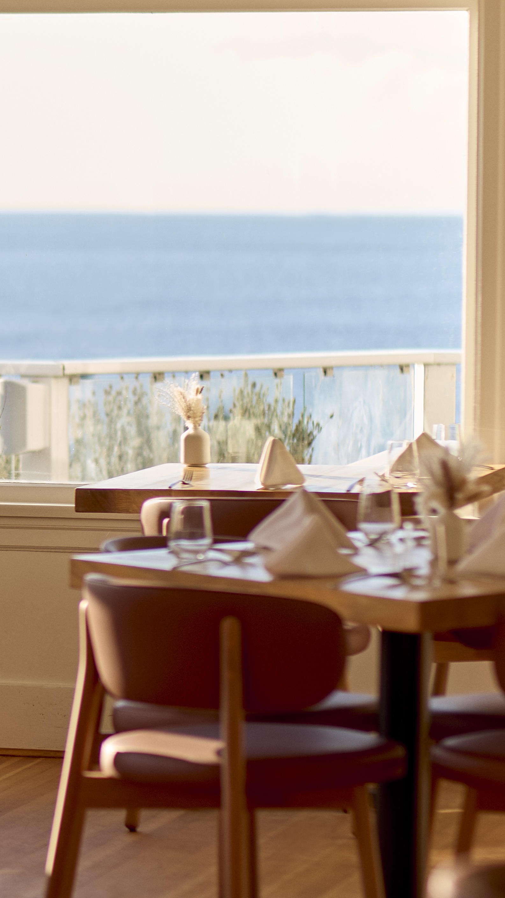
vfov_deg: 11.3
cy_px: 624
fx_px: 4524
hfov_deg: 6.4
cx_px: -82
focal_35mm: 190
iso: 125
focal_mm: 85
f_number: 2.2
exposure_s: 1/1000
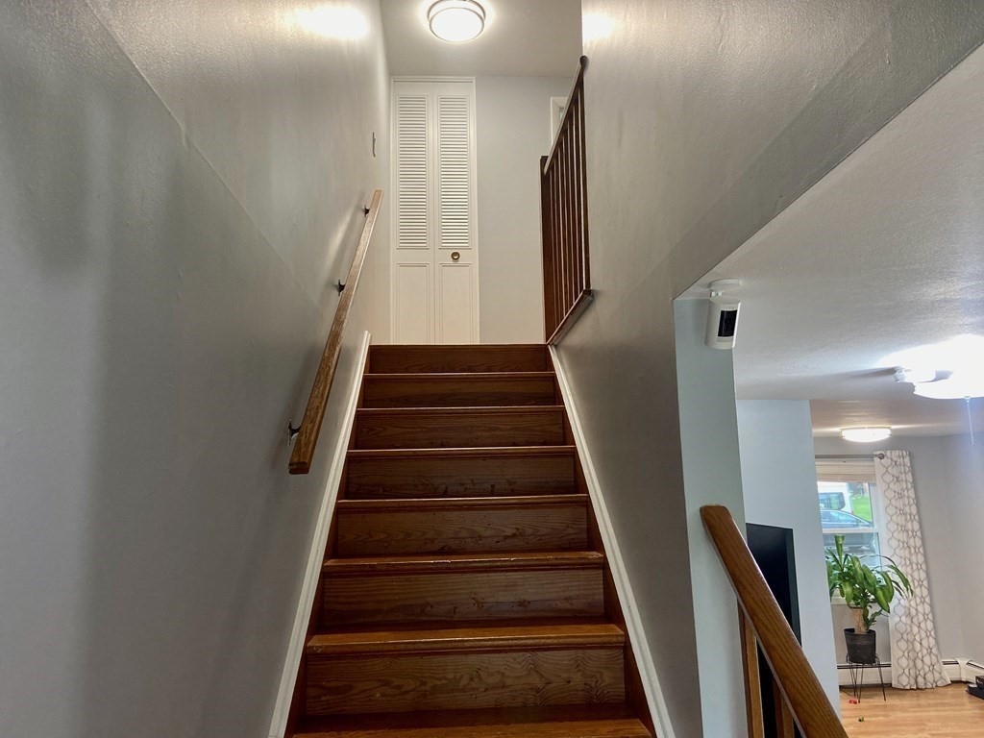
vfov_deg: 53.1
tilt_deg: +9.3
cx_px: 492
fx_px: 739
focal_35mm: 26
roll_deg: +1.8
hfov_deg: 67.3
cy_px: 369
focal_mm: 4.25
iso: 250
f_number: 1.8
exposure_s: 1/60
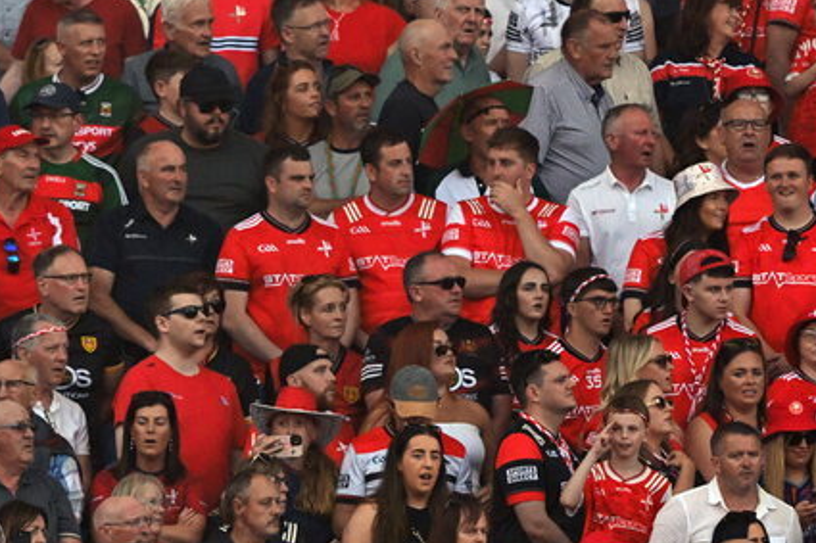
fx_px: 32762
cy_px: 557
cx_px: 142
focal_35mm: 1446
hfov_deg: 1.4
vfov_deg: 1.0
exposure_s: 1/1600
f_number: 8
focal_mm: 600
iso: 1600
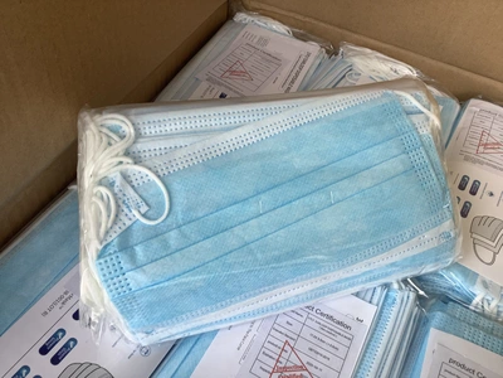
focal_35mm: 31
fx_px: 450
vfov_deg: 45.4
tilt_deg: -46.6
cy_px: 189
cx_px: 252
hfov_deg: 58.4
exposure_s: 1/159
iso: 25
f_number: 2.4
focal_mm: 3.3
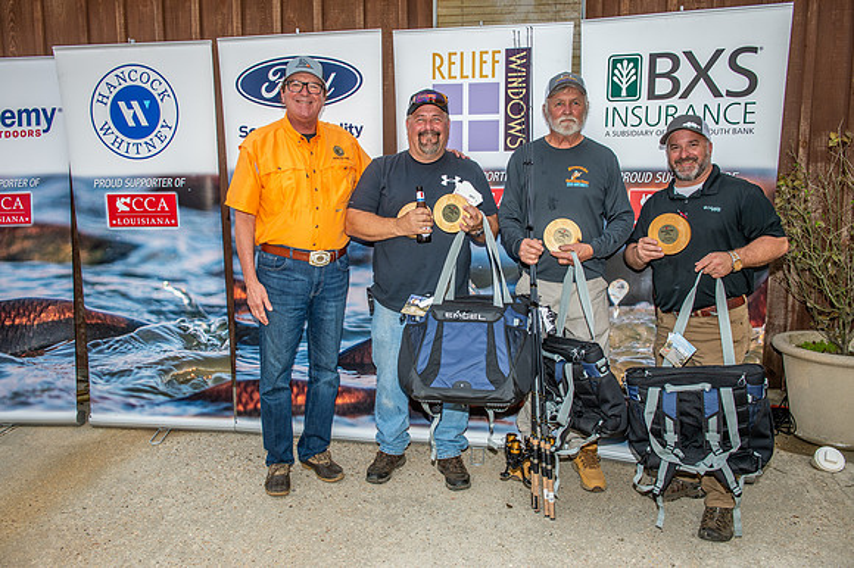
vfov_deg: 46.4
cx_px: 427
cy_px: 284
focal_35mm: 28
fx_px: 664
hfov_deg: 65.5
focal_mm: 28
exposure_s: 1/200
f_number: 6.3
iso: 160
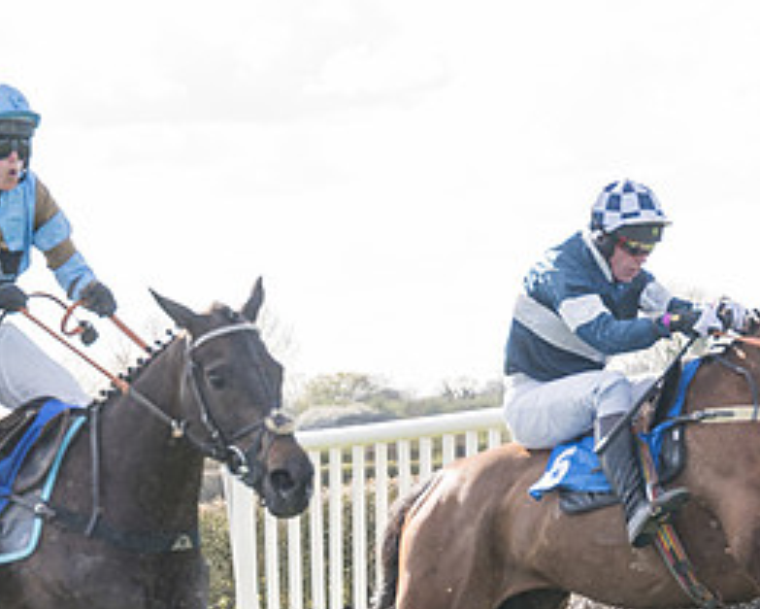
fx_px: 5918
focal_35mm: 263
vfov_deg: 5.9
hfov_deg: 7.3
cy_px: 523
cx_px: 353
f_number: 4
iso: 400
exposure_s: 1/1600
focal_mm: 70
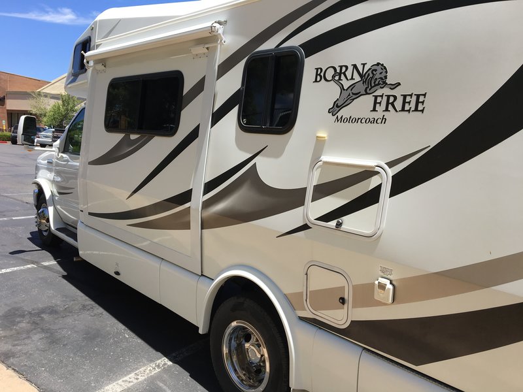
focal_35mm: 29
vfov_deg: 48.2
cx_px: 262
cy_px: 196
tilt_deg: -5.1
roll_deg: -4.1
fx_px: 438
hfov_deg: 61.7
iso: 25
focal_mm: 4.15
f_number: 2.2
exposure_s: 1/864
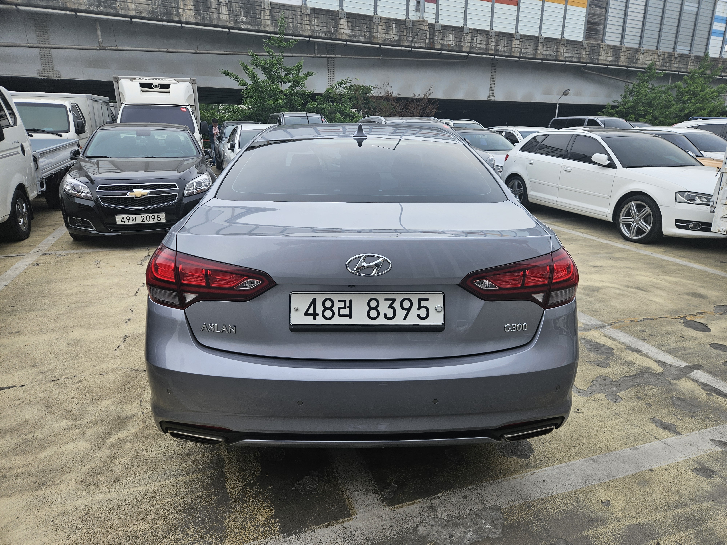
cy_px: 272
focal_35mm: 23
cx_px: 364
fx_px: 483
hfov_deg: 73.9
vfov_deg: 58.9
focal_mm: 5.4
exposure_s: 1/659
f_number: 1.8
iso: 25
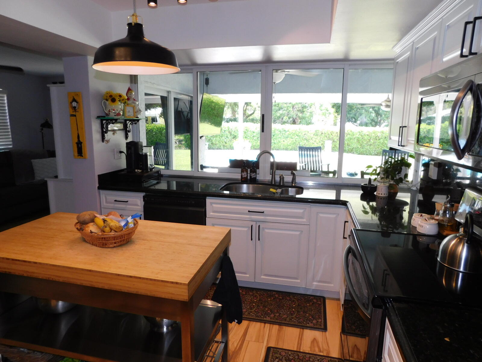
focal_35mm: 23
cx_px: 241
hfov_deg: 73.9
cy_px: 181
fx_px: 320
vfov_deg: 58.9
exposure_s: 1/40
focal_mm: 4
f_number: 3
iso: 125
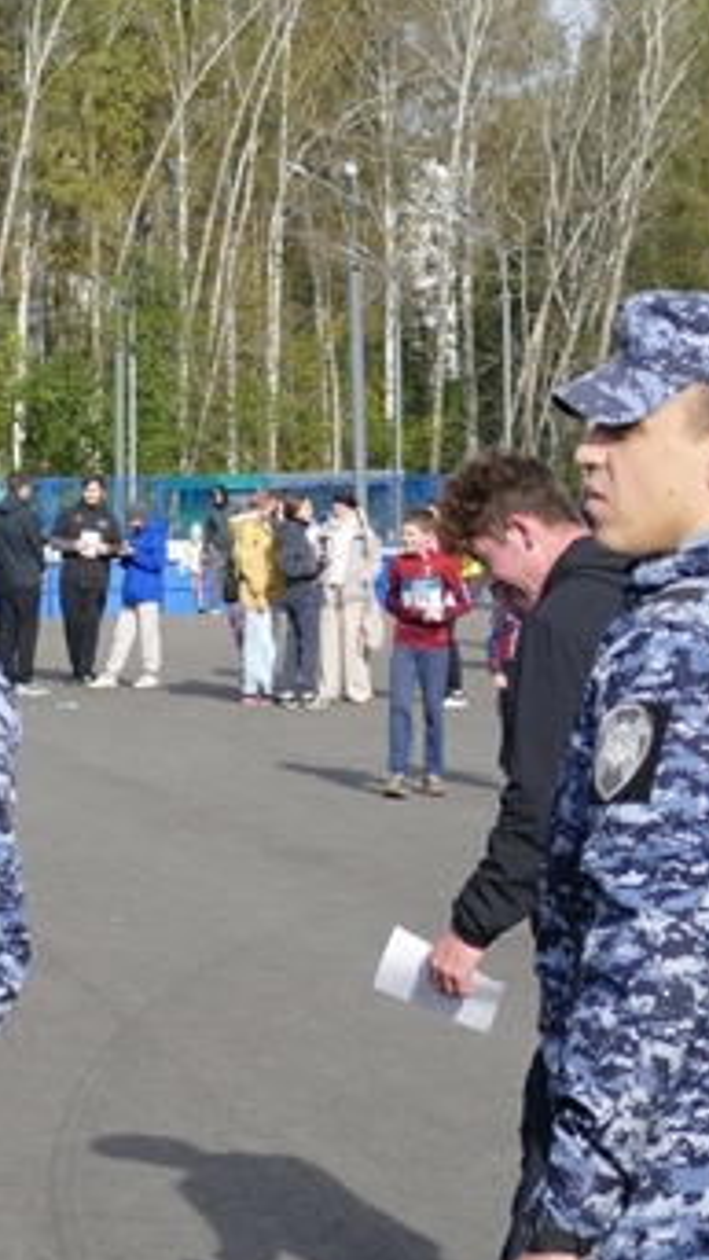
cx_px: 195
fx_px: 3976
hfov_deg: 10.2
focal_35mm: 119
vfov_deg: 18.0
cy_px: 459
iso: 125
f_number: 3.4
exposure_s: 1/1300
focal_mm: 19.11
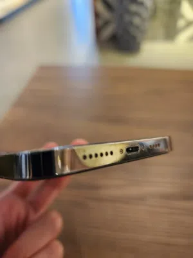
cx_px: 96
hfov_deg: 58.9
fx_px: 171
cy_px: 129
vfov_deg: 73.9
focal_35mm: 23
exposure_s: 1/100
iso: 500
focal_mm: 6.4
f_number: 1.8
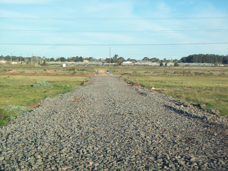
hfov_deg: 27.8
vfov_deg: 21.0
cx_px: 114
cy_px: 86
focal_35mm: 70
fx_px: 461
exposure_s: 1/511
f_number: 3.8
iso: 80
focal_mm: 11.6
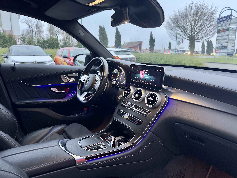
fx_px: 164
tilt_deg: -10.9
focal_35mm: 24
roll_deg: -0.2
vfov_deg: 56.8
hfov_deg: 71.6
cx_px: 118
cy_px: 89
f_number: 1.78
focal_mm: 6.76
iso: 500
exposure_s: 1/59
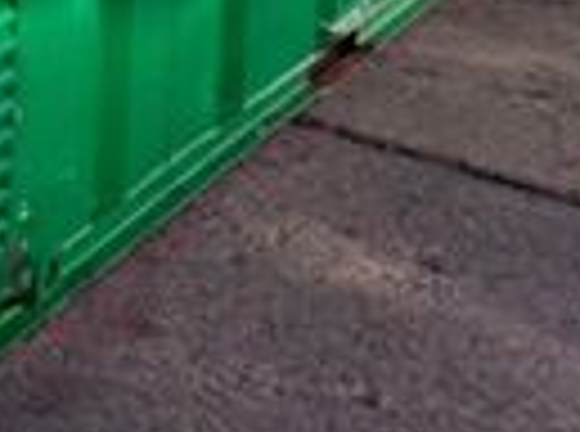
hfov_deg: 16.3
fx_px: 1871
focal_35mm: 112
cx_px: -243
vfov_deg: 11.8
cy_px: -428
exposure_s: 1/2000
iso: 100
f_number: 1.78
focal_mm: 6.76
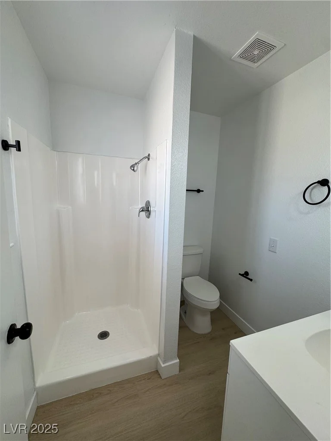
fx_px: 178
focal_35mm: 14
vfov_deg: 102.1
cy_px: 220
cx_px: 166
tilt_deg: -9.5
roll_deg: -3.0
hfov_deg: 85.7
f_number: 2.2
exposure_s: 1/120
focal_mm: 2.22
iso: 50
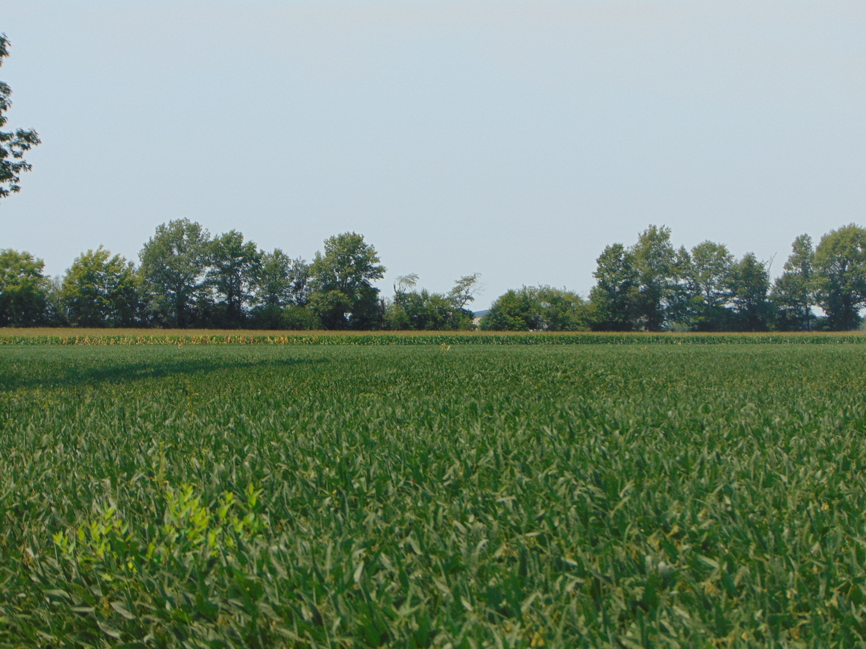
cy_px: 324
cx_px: 433
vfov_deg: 13.7
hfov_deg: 18.2
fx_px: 2702
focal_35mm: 108
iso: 80
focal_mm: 19.4
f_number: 10.1
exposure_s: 1/160
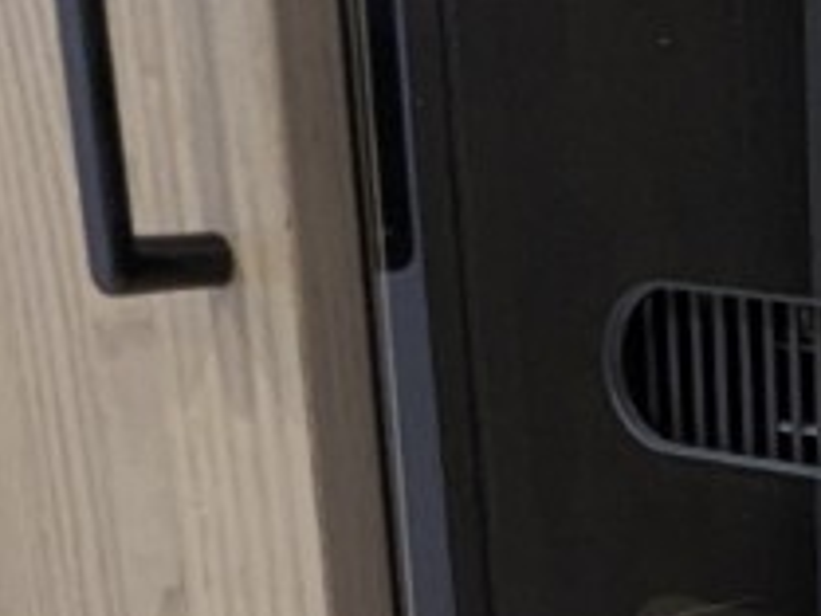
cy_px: 1040
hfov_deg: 17.2
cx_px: 1094
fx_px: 2539
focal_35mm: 107
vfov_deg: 12.8
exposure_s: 1/32.1
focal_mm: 2.35
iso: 342
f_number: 2.2
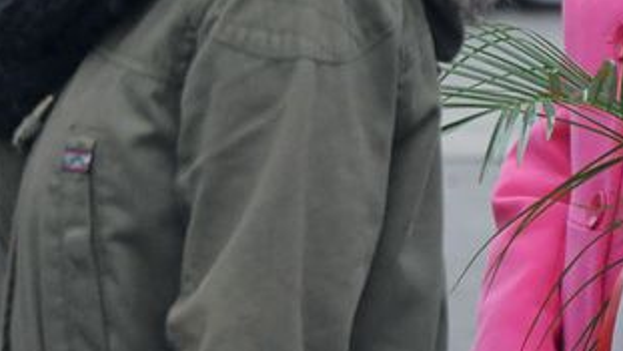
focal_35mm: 395
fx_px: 6526
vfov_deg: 3.1
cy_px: -127
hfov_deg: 5.4
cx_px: -186
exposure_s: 1/640
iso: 1600
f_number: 6.3
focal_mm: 92
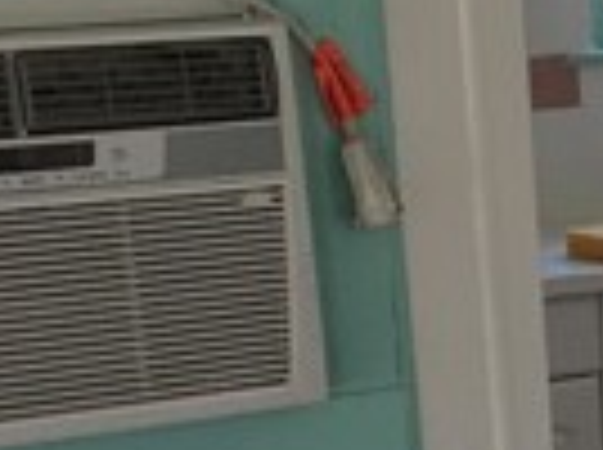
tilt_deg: -16.2
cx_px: 963
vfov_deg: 10.5
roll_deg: +1.3
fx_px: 2417
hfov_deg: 13.3
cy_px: 518
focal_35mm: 139
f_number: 2.2
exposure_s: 1/30
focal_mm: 4.15
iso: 40
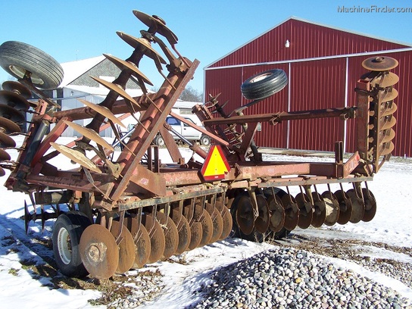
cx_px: 206
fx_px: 452
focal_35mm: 38
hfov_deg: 49.0
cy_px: 154
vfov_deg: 37.7
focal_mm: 6.3
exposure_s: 1/400
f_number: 4
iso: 64
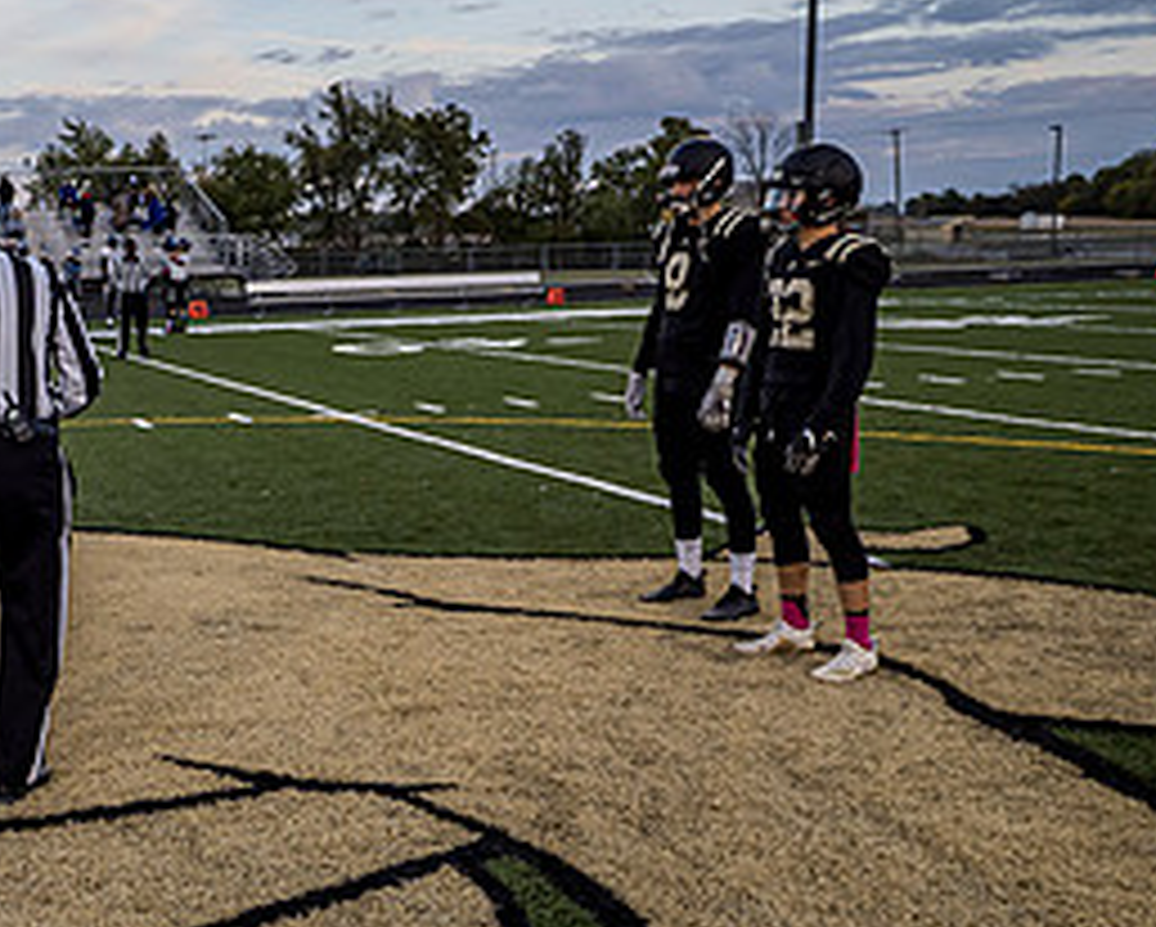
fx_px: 1507
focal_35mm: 44
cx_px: 153
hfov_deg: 39.5
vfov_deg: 34.1
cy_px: 520
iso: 500
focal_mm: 10
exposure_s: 1/2000
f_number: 1.7
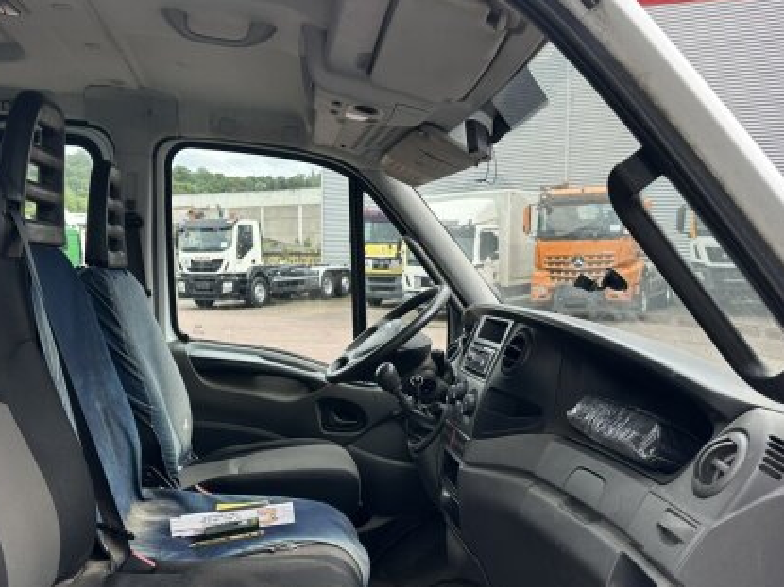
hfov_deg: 49.8
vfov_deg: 38.6
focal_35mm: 37
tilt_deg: -1.1
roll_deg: +0.3
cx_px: 312
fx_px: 838
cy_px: 328
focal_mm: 6.86
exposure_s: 1/555
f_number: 1.78
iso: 80
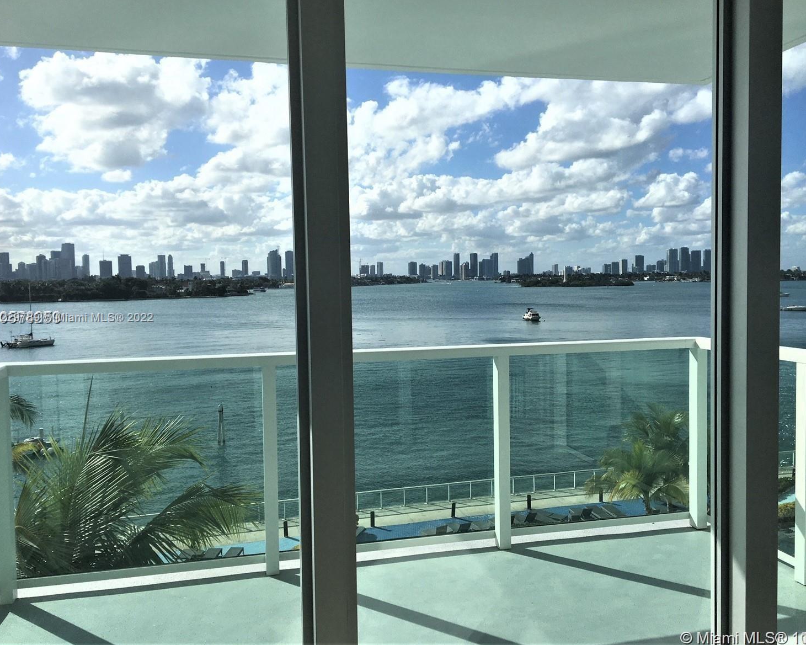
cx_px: 418
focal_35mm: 31
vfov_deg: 47.1
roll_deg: -0.3
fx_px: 740
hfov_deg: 57.2
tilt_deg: -2.4
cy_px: 318
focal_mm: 4.15
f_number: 2.2
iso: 25
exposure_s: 1/3497
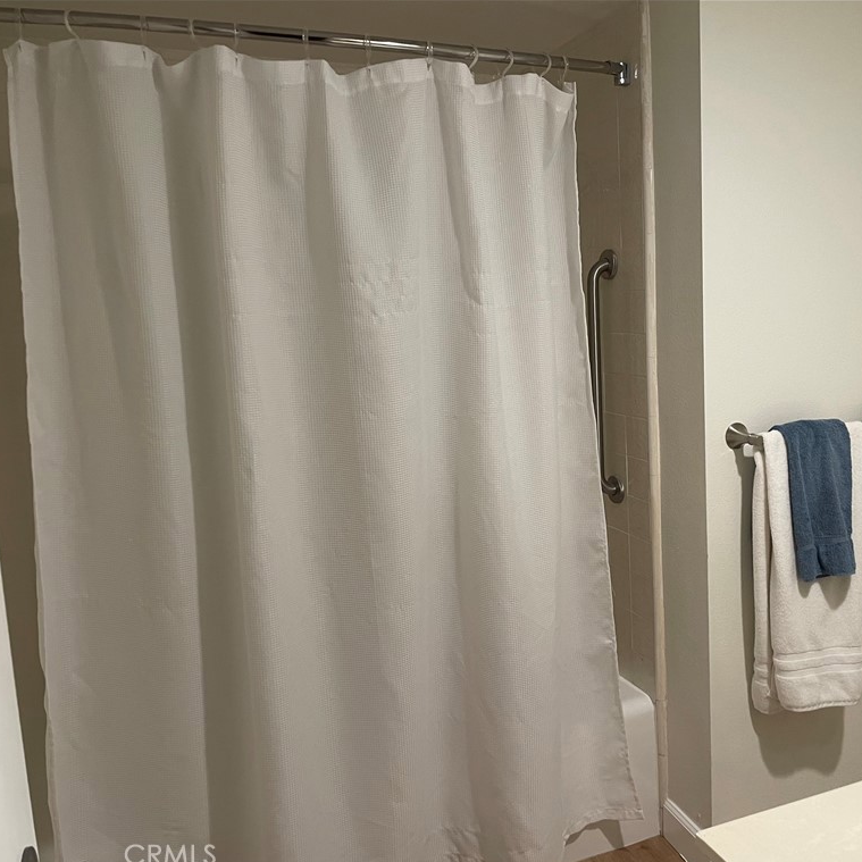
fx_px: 873
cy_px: 435
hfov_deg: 52.0
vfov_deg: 52.5
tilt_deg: -10.1
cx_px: 534
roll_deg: +1.6
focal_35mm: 31
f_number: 1.6
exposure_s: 1/60
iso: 125
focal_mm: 4.2
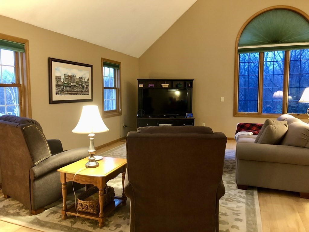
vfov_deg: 49.7
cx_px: 154
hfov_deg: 63.4
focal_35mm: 28
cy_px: 116
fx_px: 250
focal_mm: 3.99
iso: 100
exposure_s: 1/7
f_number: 1.8
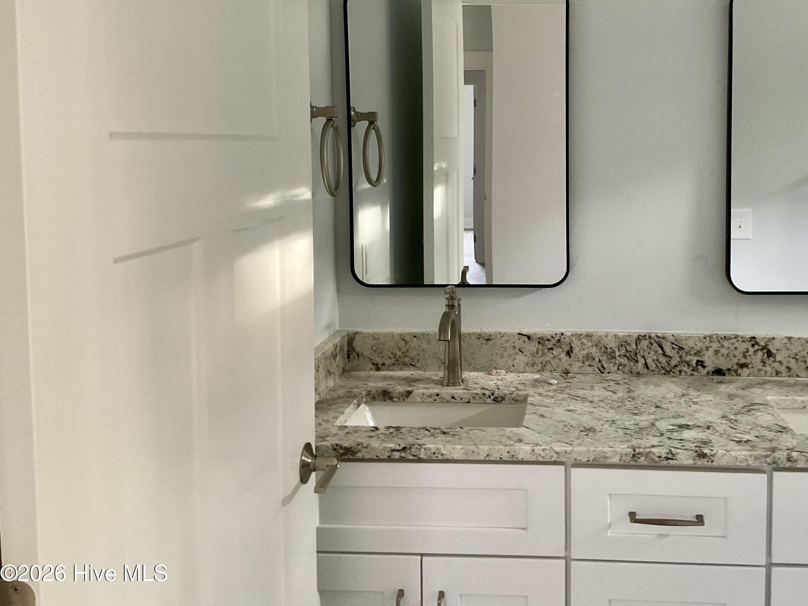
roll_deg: -1.2
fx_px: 887
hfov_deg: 48.3
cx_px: 528
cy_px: 212
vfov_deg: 37.4
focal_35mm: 38
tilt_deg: -4.4
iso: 200
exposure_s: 1/60
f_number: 1.8
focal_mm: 3
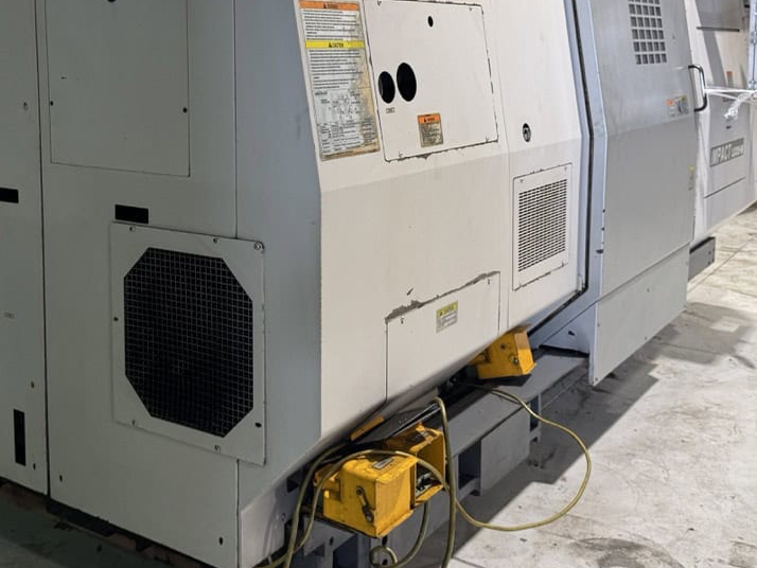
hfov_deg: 43.6
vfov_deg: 33.1
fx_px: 941
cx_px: 305
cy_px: 157
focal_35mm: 43
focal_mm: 6.8
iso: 200
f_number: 1.8
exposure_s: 1/120
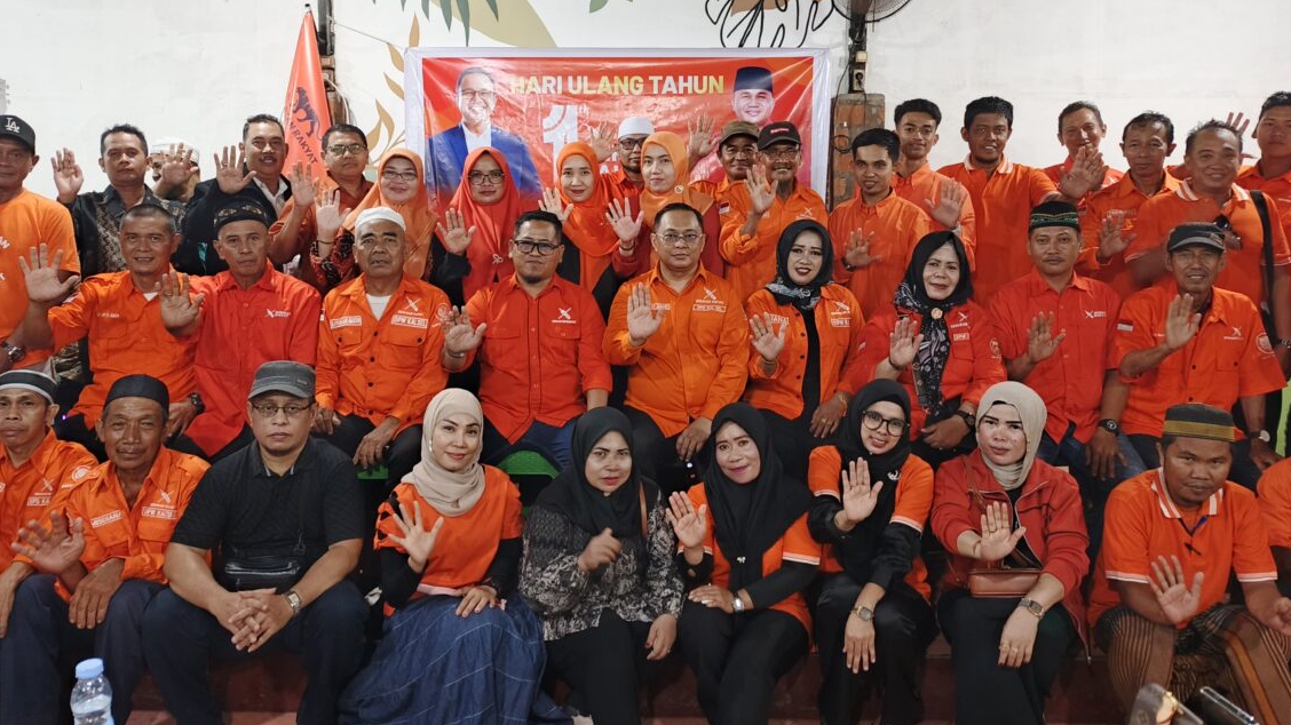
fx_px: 890
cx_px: 639
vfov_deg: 43.9
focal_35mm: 26
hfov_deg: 71.9
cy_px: 262
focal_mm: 5.89
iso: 2687
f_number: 1.8
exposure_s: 1/33.3
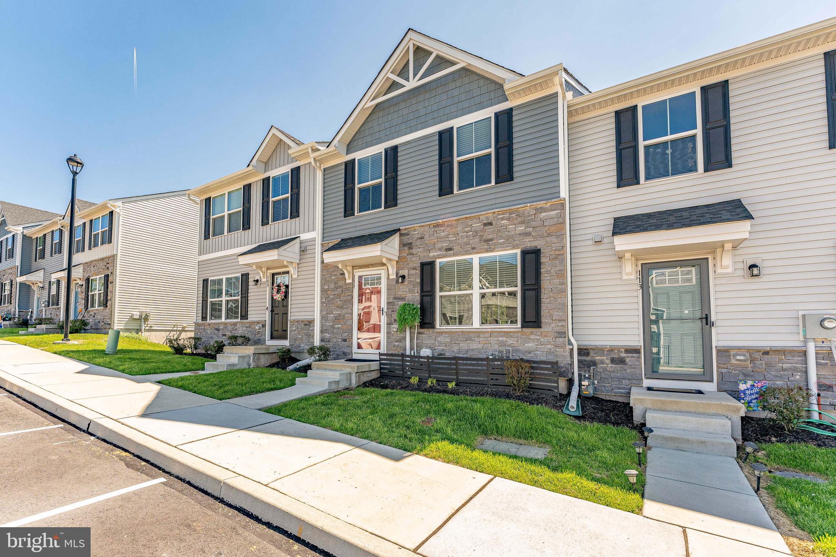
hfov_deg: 104.3
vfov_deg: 81.2
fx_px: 325
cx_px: 418
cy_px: 278
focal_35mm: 14
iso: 320
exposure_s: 1/640
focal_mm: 14
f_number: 6.3
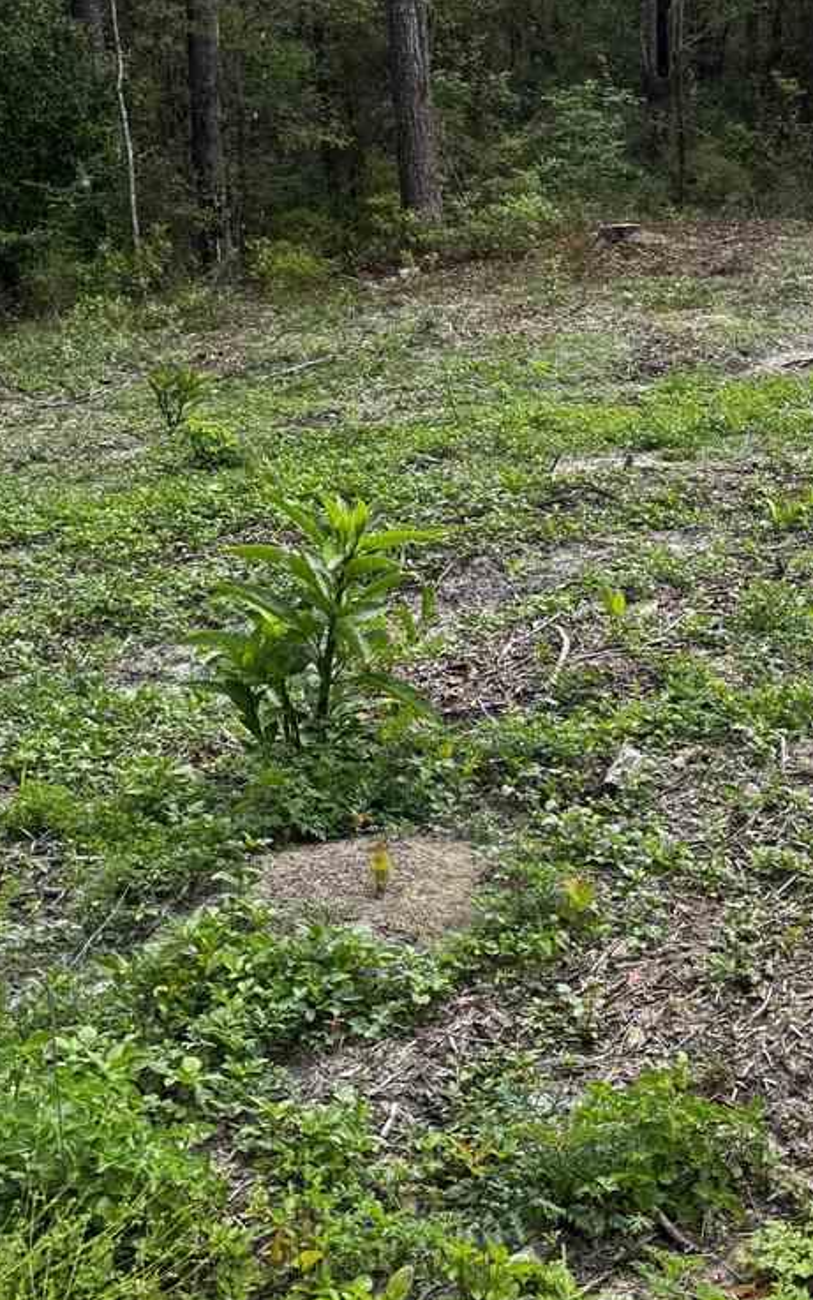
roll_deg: -0.3
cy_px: 446
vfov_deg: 37.8
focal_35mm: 53
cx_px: 781
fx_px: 1878
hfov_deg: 23.6
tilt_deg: -12.8
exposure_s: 1/966
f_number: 1.78
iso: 80
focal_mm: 6.76
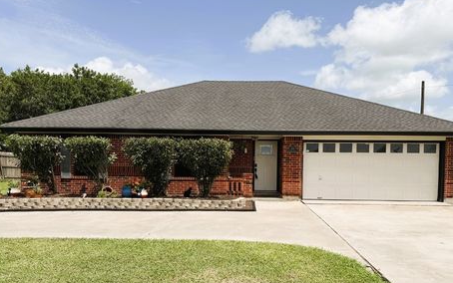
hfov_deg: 66.4
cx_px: 239
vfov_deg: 44.2
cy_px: 178
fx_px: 346
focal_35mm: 28
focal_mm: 6.76
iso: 80
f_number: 1.78
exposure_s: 1/6173
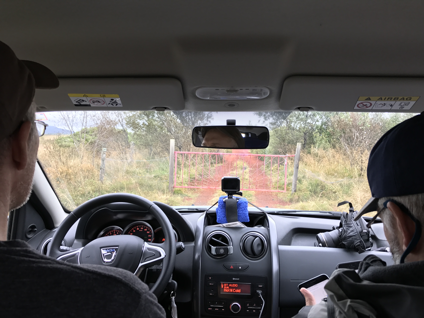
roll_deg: -0.7
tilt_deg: -2.5
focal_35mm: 28
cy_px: 159
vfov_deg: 49.7
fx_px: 343
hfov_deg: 63.4
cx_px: 212
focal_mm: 3.99
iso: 32
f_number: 1.8
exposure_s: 1/33
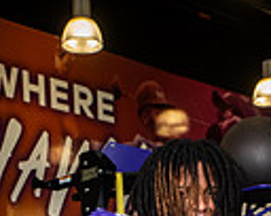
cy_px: 474
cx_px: 182
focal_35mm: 139
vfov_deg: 10.0
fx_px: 1113
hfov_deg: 13.9
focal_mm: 42
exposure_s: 1/250
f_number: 7.1
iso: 800
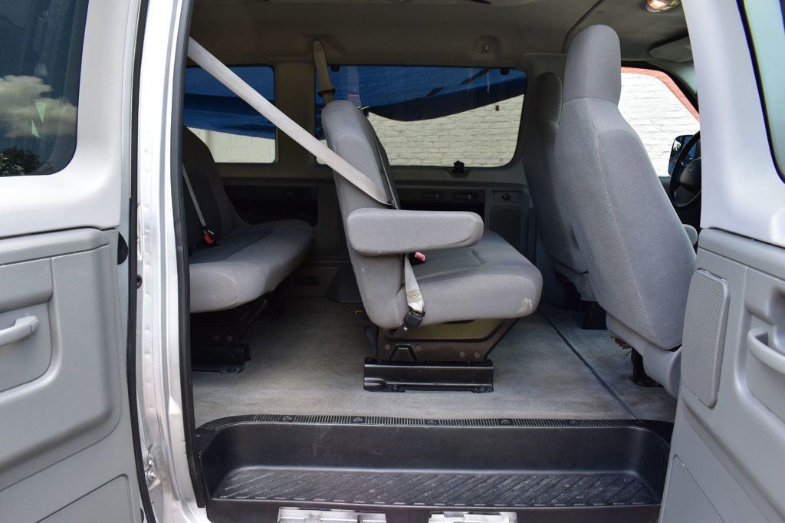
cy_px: 262
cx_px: 392
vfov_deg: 47.9
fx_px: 589
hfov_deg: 67.4
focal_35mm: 27
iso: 400
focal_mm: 18
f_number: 8
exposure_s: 1/60
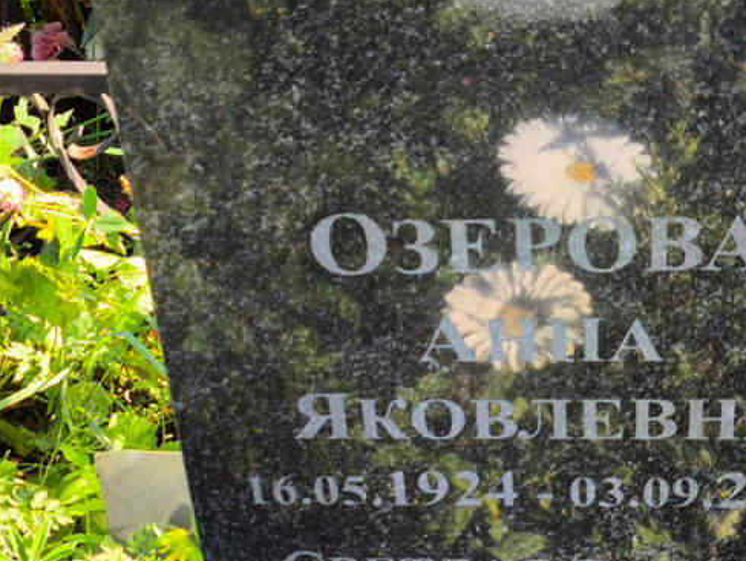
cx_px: 365
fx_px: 1768
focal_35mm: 82
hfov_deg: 23.8
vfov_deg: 17.9
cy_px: 394
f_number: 1.7
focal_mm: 4.71
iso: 50
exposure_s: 1/207
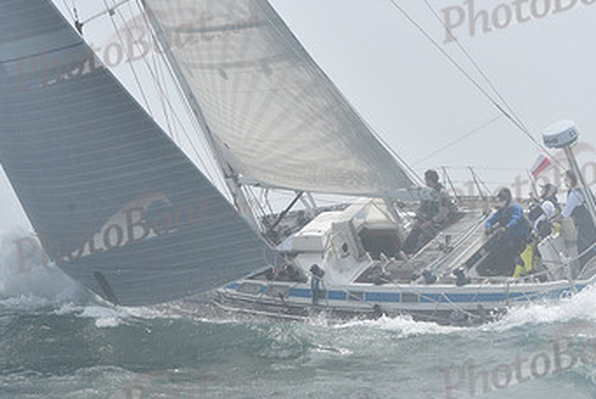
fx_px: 1972
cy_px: 113
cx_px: 351
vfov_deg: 11.5
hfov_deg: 17.2
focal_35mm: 119
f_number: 11
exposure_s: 1/800
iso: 320
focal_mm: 70
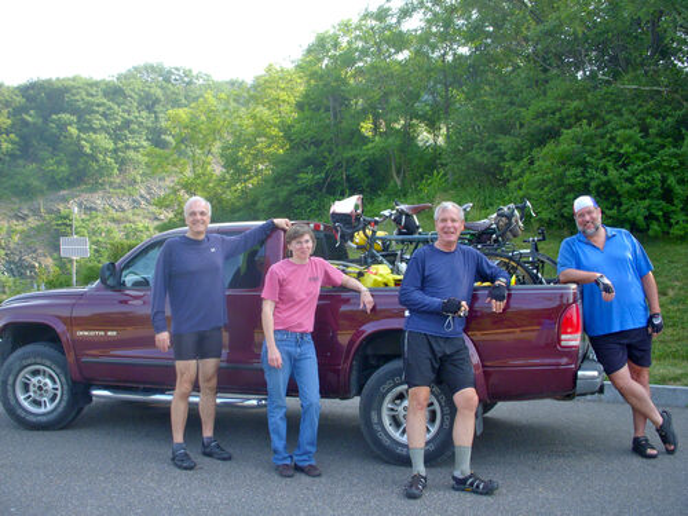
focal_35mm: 38
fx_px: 755
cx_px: 344
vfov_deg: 37.7
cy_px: 258
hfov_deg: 49.0
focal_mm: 6.3
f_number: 3.3
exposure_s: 1/160
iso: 100
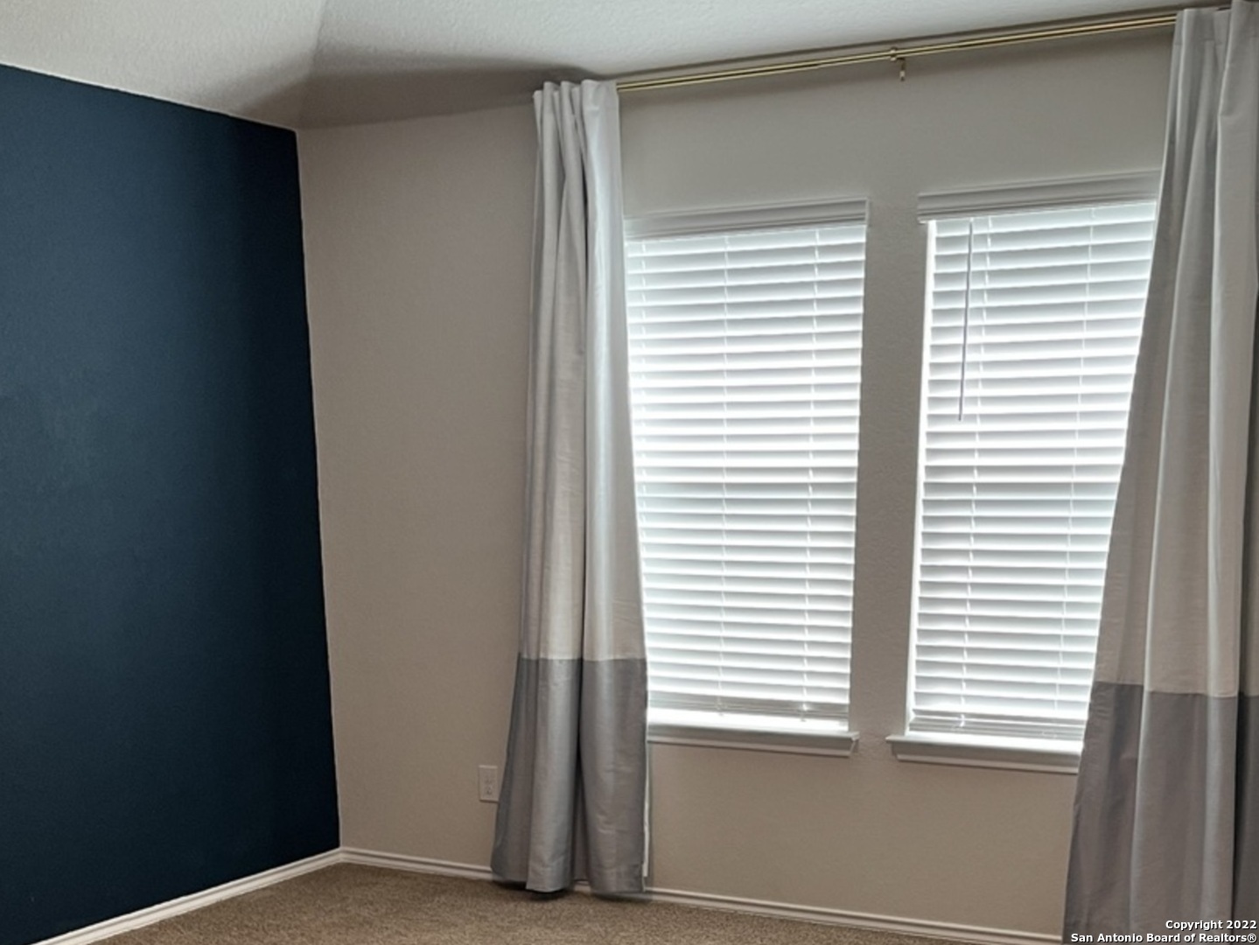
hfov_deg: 67.3
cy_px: 472
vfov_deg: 53.1
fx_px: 946
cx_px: 630
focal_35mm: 26
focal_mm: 5.1
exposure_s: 1/60
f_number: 1.6
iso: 80
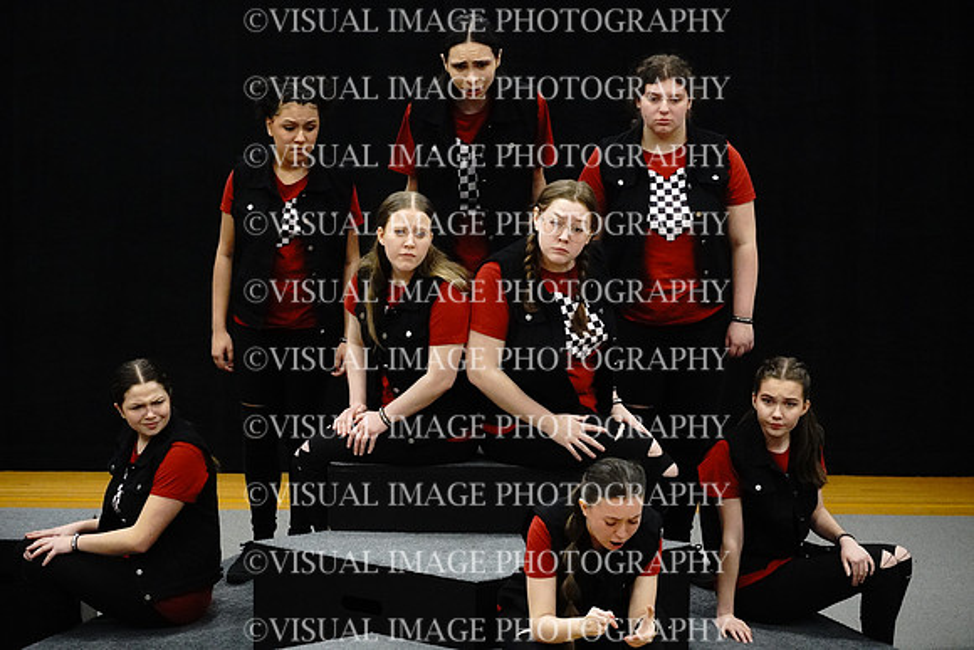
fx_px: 3734
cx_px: 487
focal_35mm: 138
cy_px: 325
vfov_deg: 9.9
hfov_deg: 14.9
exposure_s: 1/125
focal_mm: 92
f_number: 5.6
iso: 8000
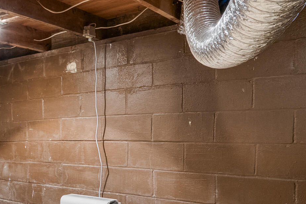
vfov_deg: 30.9
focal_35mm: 43
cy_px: 144
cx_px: -19
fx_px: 366
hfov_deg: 38.7
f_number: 11
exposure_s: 15
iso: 800
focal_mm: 16
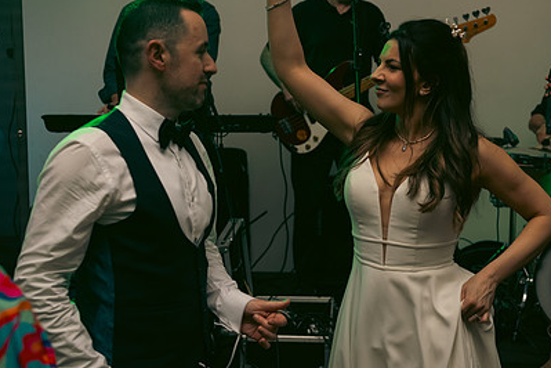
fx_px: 934
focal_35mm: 61
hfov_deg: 32.8
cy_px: 182
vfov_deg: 22.3
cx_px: 316
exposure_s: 1/160
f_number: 3.5
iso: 800
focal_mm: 42
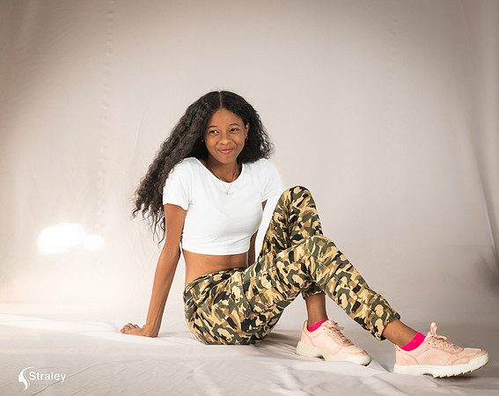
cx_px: 252
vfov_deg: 15.4
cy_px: 180
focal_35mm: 100
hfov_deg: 19.3
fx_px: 1469
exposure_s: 1/80
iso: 320
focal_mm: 70
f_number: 5.6
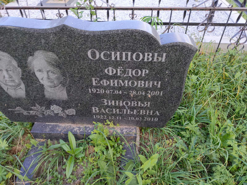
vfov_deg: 54.9
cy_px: 92
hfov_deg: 69.4
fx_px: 178
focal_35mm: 25
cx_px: 124
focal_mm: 4.76
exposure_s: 1/50
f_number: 1.69
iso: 148
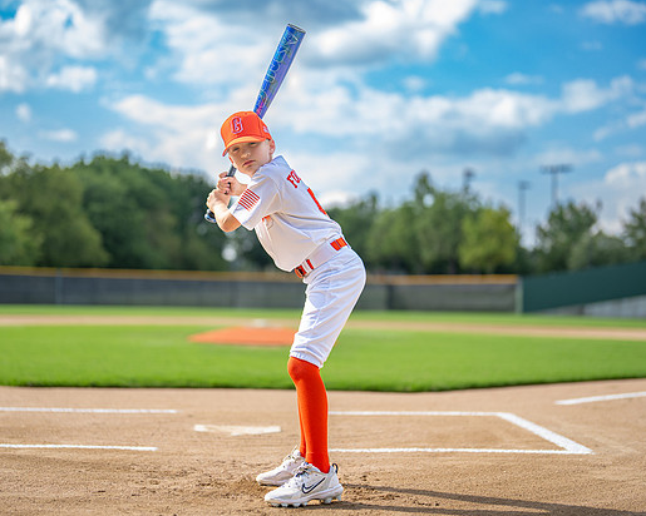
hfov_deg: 29.6
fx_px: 1224
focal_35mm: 64
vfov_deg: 23.8
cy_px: 256
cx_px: 302
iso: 100
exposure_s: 1/2500
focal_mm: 50
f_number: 1.2
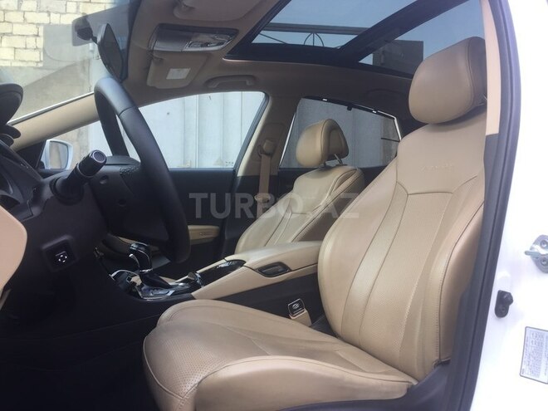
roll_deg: -0.7
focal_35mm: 29
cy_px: 206
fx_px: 459
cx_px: 274
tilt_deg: +1.7
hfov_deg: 61.7
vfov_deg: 48.2
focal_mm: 4.15
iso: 32
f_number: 2.2
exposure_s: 1/100
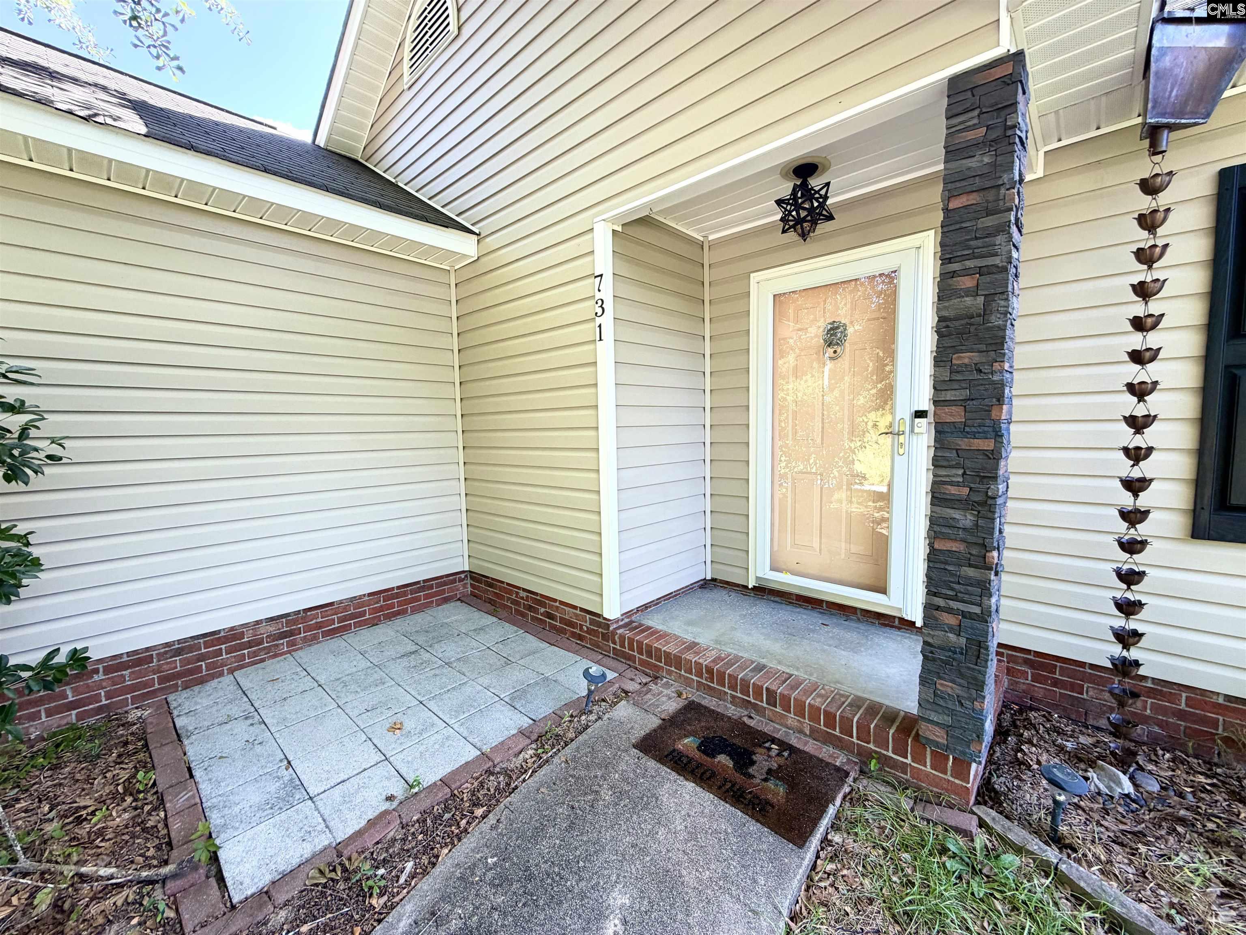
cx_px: 623
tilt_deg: -4.4
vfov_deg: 85.7
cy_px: 468
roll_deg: +2.2
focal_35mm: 14
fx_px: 504
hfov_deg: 102.1
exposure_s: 1/121
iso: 64
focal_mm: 2.22
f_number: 2.2
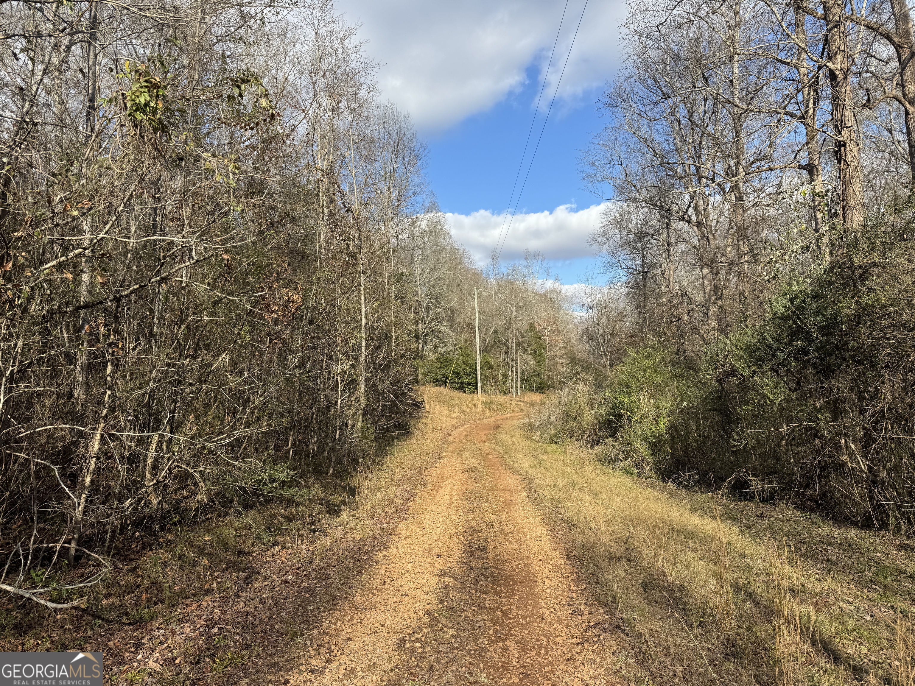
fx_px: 634
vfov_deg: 56.8
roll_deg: +1.0
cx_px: 458
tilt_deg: +2.6
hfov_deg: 71.6
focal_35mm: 24
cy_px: 343
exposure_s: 1/3096
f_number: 1.78
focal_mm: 6.76
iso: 80
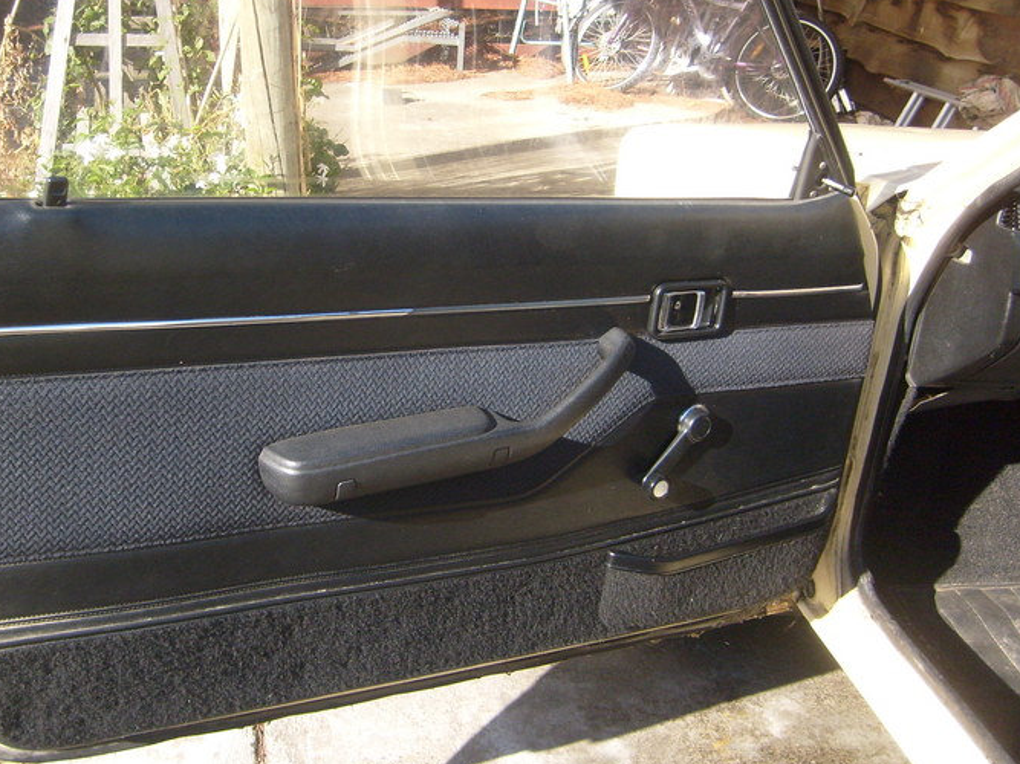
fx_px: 1237
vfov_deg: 34.3
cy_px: 350
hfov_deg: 44.6
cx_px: 424
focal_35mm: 42
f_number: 7.1
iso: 80
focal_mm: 5.8
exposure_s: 1/90
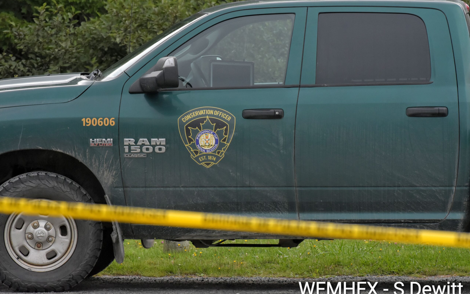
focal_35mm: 276
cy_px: 143
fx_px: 3535
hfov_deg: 7.6
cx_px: 235
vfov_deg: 4.8
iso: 2000
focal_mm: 180
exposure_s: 1/1667
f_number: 8
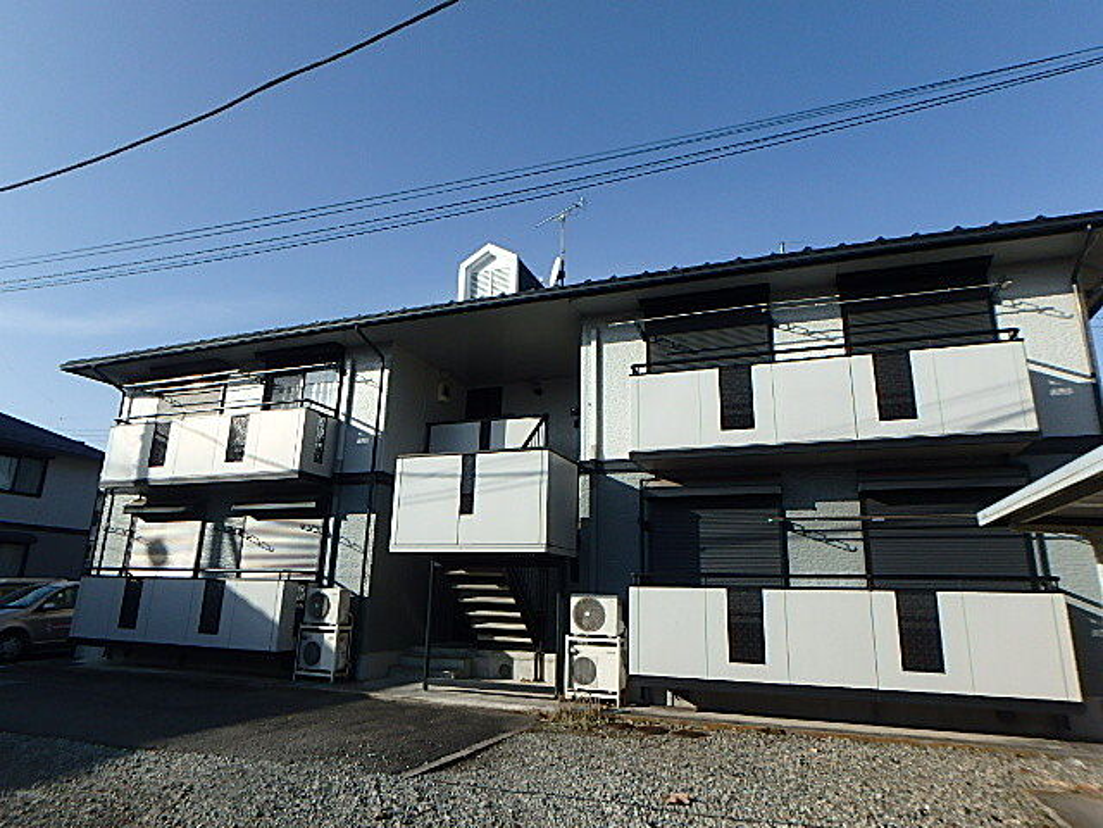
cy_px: 414
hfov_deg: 79.0
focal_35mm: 21
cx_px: 552
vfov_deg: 63.4
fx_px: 669
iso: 125
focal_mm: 3.7
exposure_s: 1/500
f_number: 6
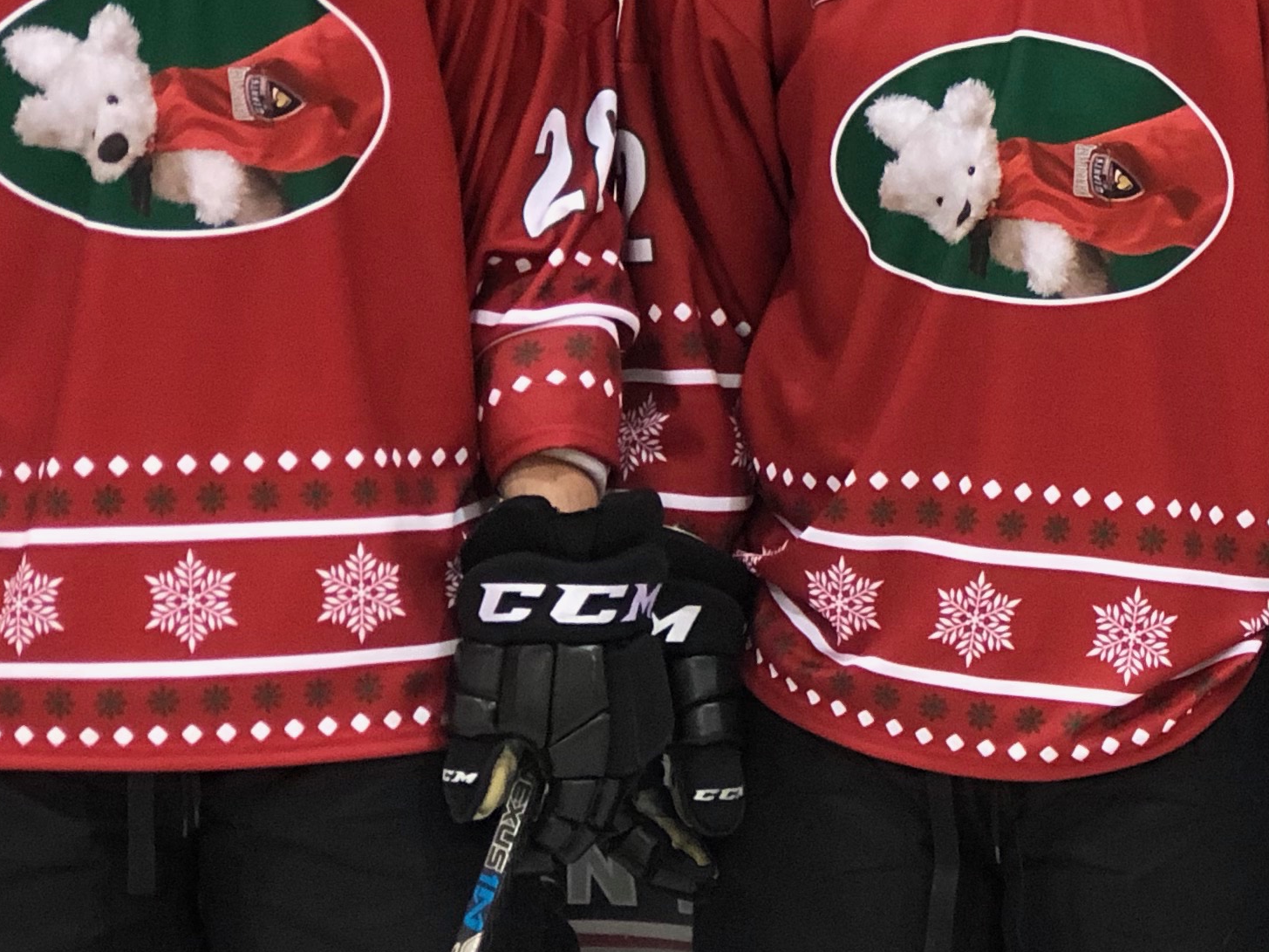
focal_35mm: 158
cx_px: 1443
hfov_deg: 12.3
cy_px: 353
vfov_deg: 9.4
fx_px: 5792
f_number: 2.8
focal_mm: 6.6
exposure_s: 1/60
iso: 250
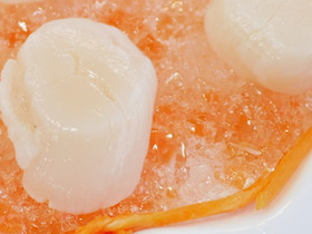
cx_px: 41
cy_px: 31
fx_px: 964
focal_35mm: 107
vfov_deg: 13.7
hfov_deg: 18.1
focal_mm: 15
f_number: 1.7
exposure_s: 1/60
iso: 400
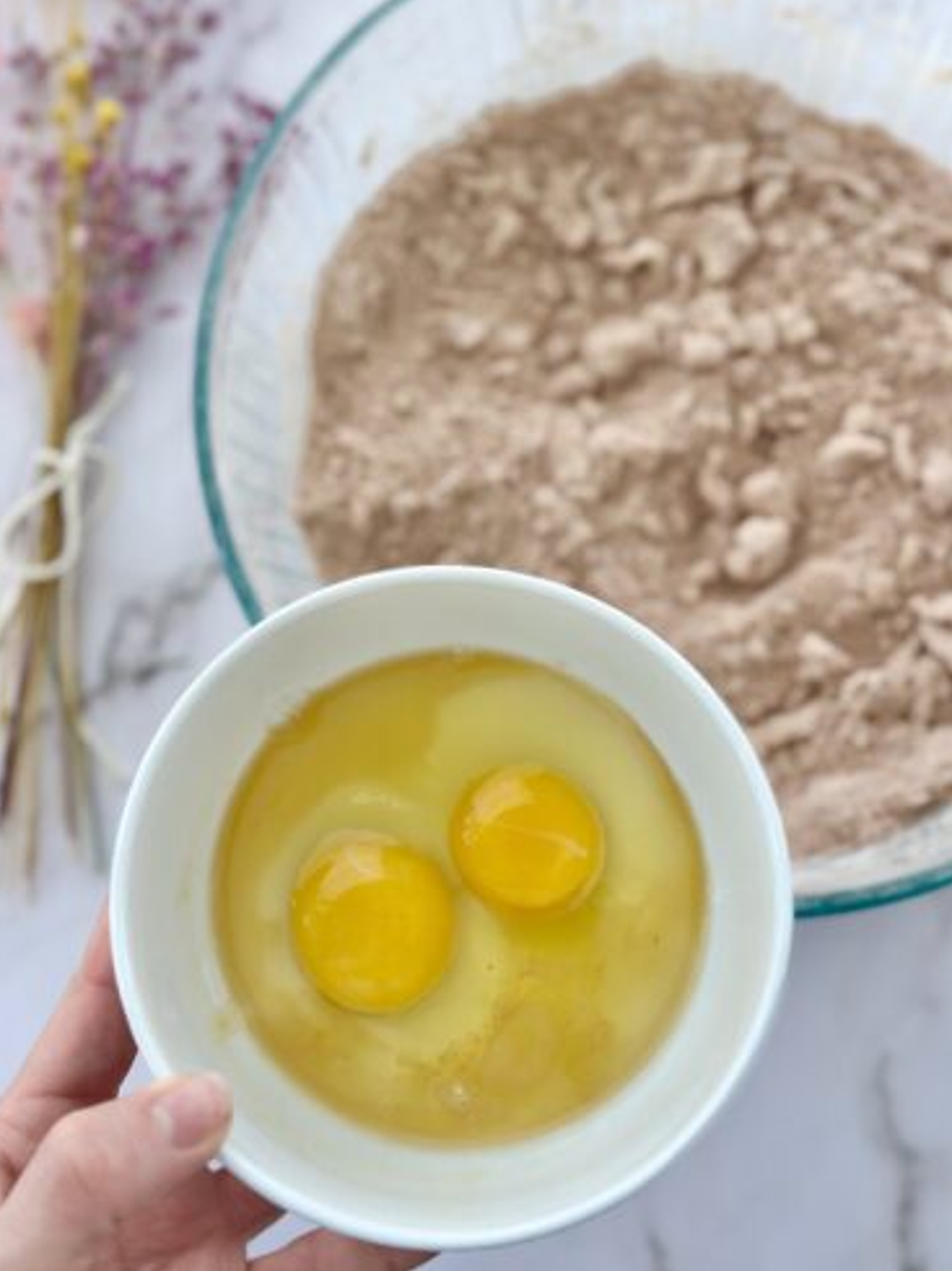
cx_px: 471
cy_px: 625
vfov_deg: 38.9
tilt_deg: -79.4
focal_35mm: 49
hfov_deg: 29.7
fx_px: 1798
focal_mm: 6.86
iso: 64
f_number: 1.78
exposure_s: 1/121
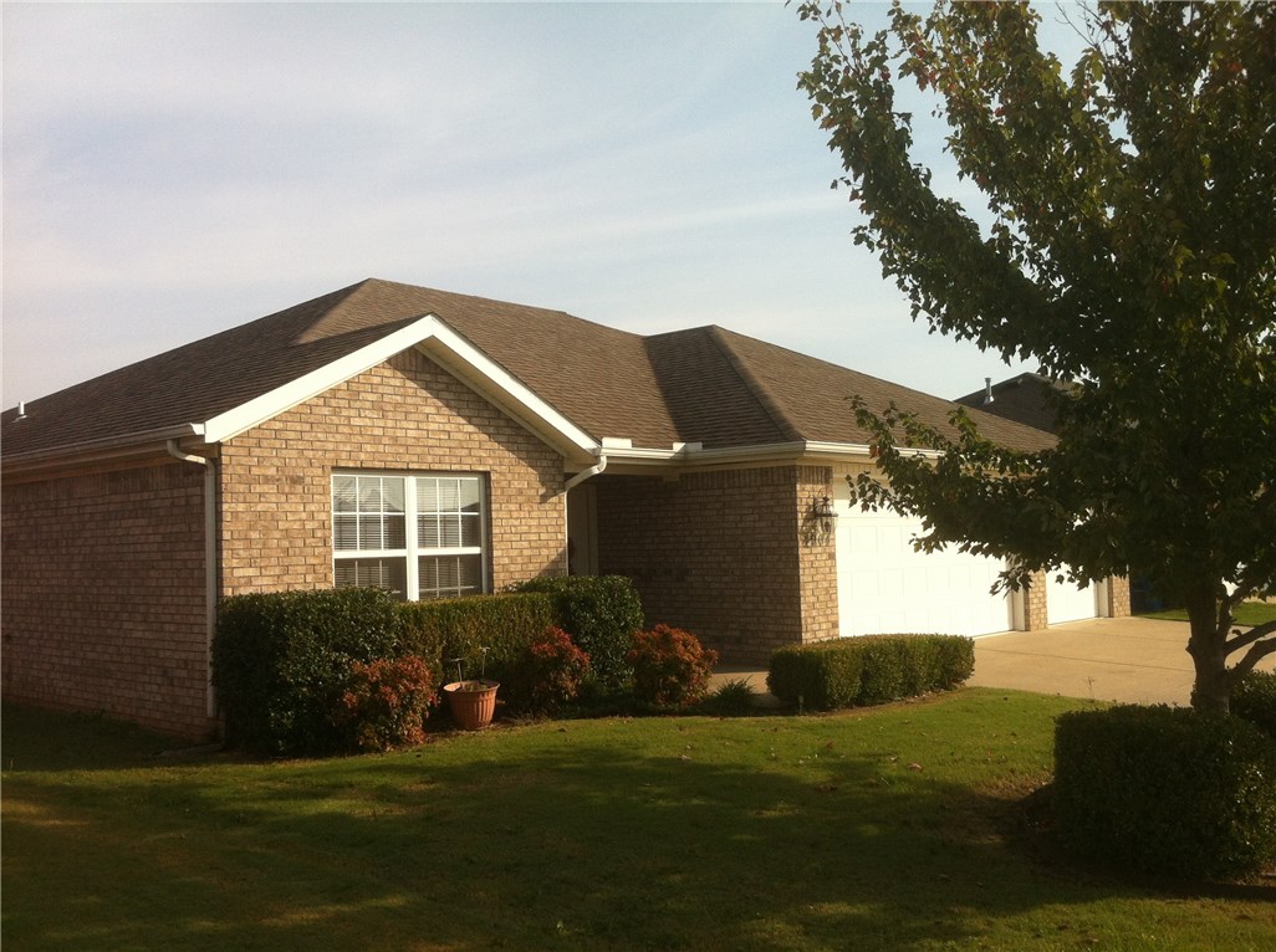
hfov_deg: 52.7
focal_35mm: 35
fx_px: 1288
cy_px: 476
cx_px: 638
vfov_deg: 40.6
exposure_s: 1/1207
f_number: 2.8
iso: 80
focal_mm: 3.85
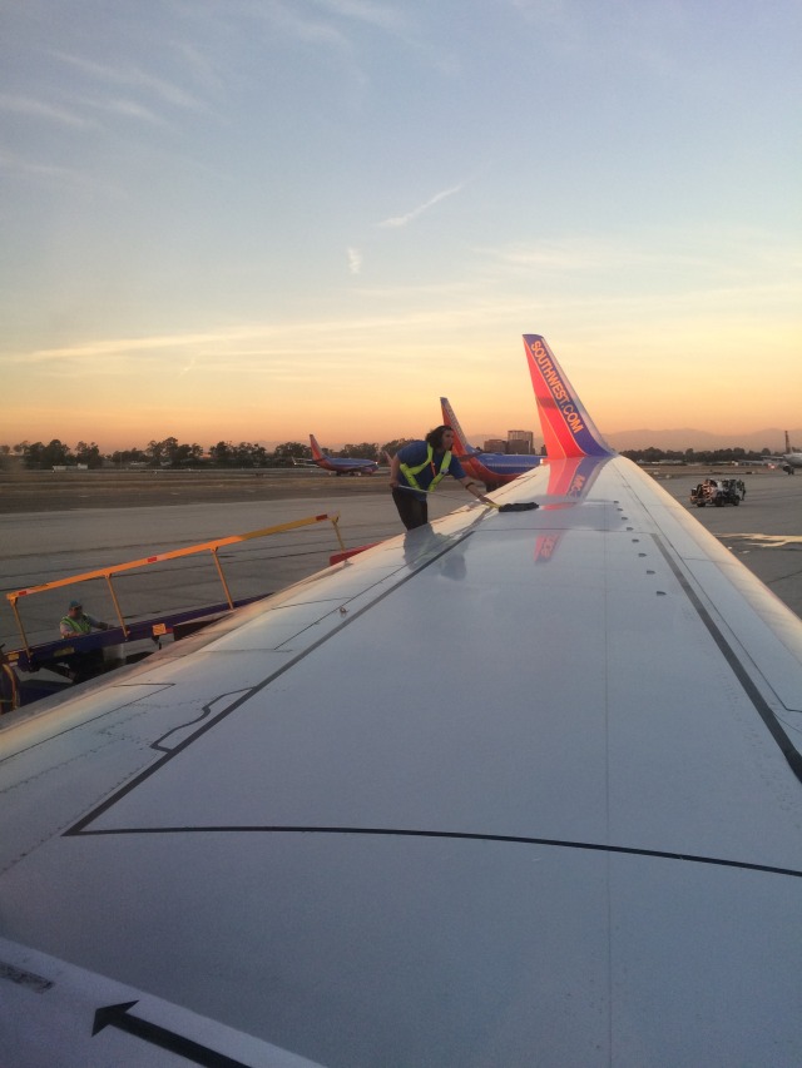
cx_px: 401
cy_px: 534
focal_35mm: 29
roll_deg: +1.1
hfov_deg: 48.2
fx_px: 896
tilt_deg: -6.5
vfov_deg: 61.7
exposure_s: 1/120
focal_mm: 4.15
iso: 64
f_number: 2.2
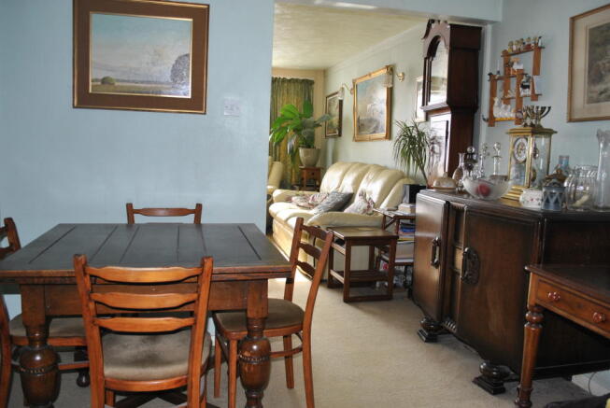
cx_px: 305
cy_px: 204
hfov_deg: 61.9
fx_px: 509
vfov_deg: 43.7
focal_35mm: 30
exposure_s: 1/60
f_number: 3.8
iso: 200
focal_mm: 20
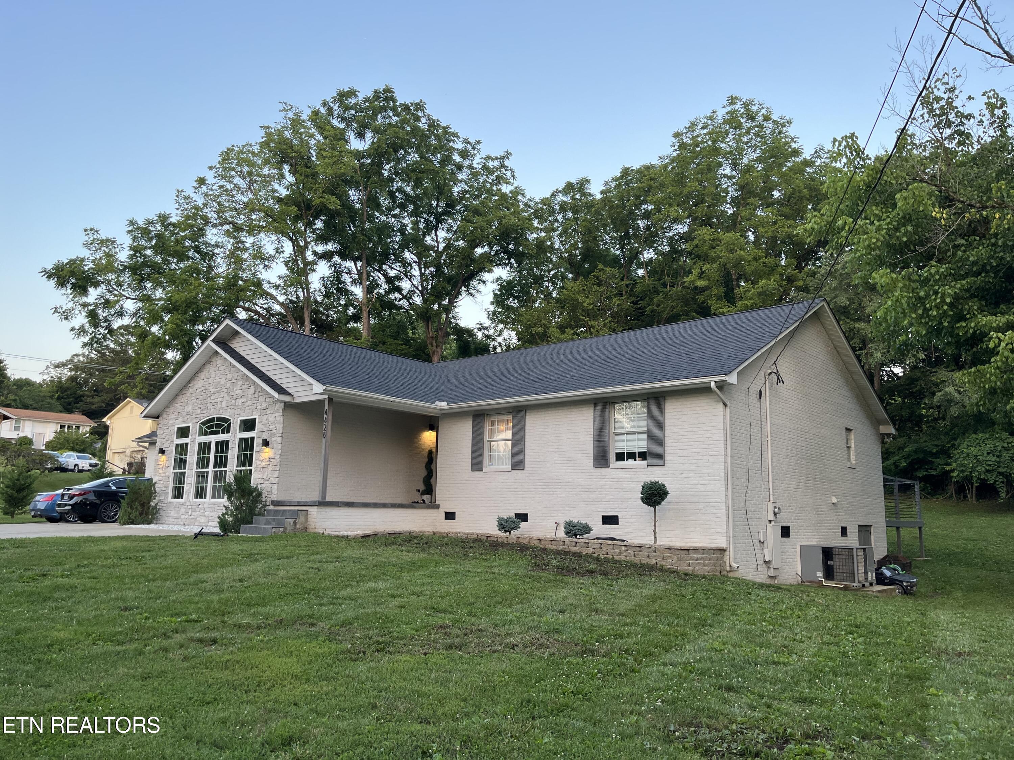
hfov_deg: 67.3
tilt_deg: +8.8
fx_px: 762
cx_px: 507
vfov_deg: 53.1
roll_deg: -0.8
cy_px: 380
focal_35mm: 26
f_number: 1.6
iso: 50
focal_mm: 5.1
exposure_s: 1/122
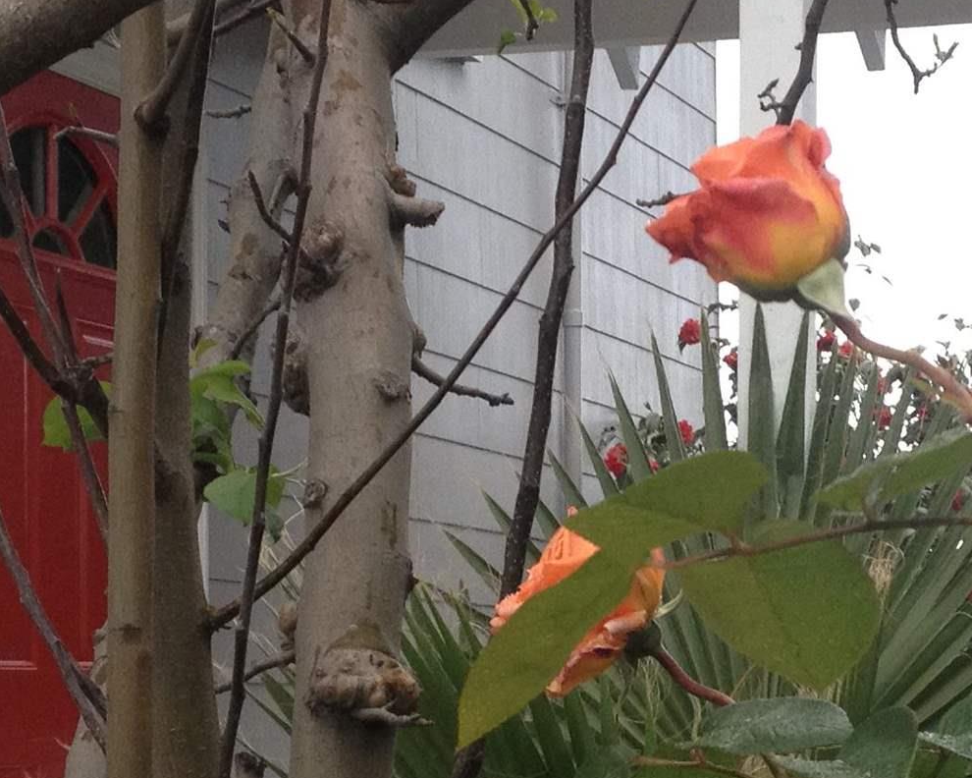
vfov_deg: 14.5
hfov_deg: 18.0
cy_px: 588
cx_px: 674
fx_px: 3049
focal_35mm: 106
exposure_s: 1/120
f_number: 2.4
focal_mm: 4.28
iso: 80
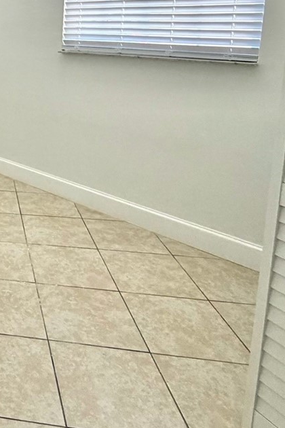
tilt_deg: -8.4
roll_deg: +0.2
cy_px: 77
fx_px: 439
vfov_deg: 48.5
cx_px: -100
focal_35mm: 37
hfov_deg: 28.4
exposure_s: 1/60
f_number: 2.2
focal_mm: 2.22
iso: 200
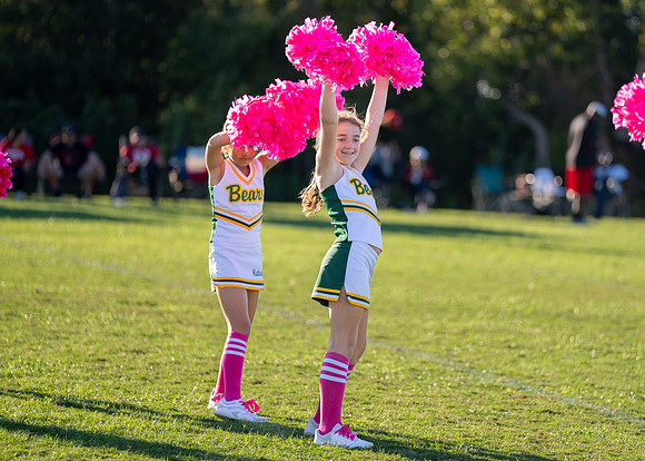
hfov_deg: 10.1
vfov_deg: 7.3
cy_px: 214
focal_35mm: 198
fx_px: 3631
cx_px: 370
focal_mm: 176
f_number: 2.8
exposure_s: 1/2500
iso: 500
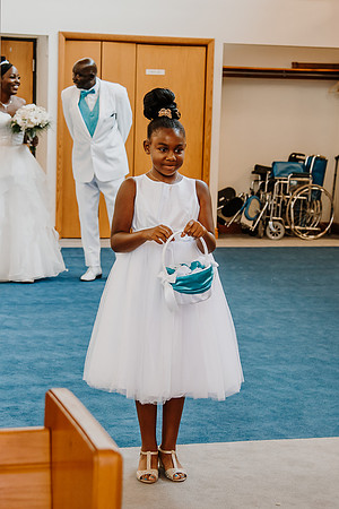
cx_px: 146
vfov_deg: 24.6
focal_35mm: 82
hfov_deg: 16.6
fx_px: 1165
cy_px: 229
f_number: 4
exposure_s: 1/60
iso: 800
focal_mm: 48
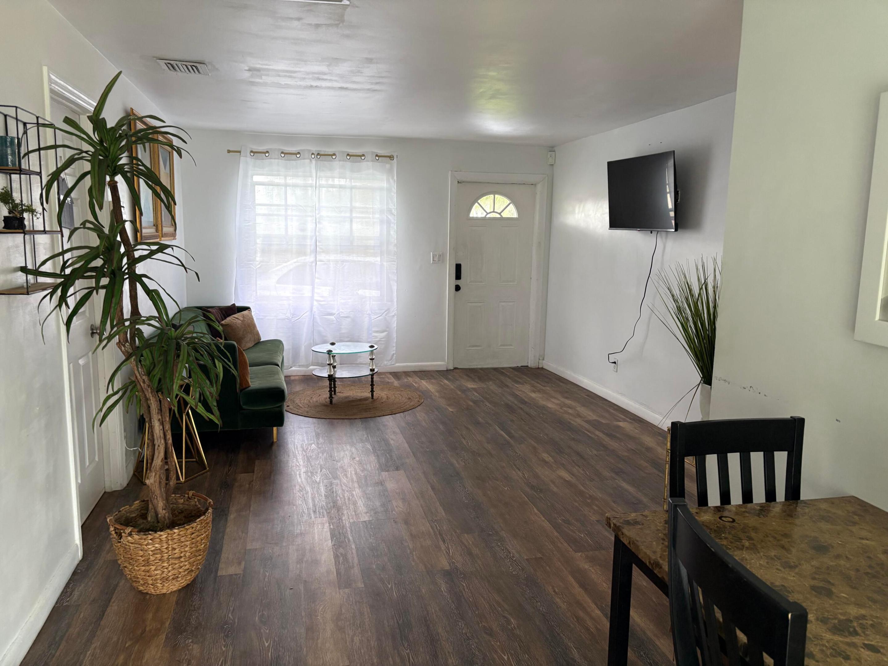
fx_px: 667
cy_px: 333
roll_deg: -0.7
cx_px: 444
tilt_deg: -8.3
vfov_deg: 53.1
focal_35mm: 26
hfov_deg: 67.3
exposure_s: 1/60
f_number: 1.6
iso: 200
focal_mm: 5.96
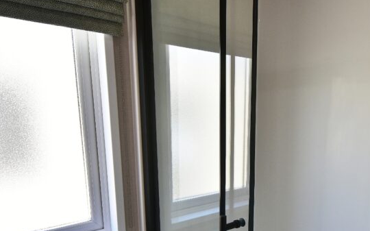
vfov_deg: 41.8
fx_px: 292
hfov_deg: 64.2
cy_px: 173
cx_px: 218
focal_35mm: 29
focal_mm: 10
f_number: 5.6
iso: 200
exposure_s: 1/60
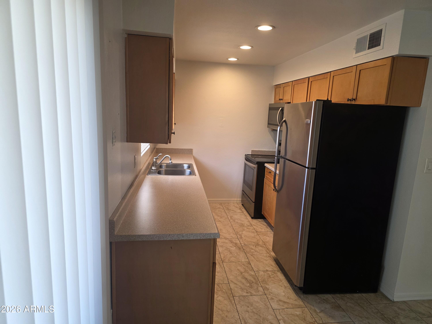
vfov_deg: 58.9
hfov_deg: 73.9
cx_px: 216
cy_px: 162
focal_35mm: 23
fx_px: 287
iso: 160
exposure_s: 1/120
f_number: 1.7
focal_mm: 6.3
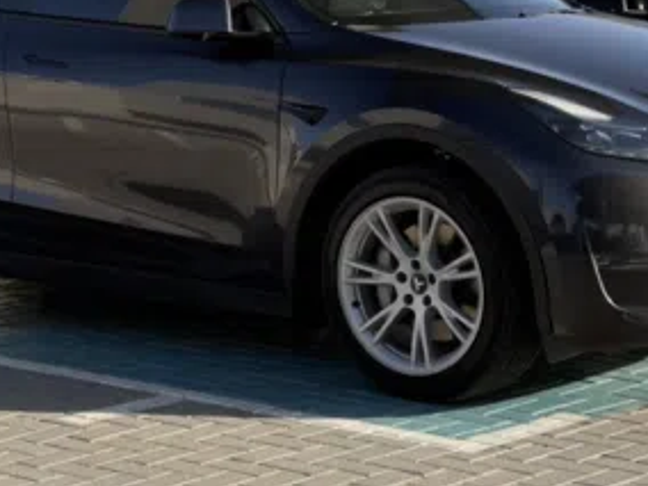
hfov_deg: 26.3
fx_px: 1348
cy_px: -23
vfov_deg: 19.7
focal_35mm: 72
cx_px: 91
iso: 64
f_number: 1.78
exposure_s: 1/3058
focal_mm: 6.76
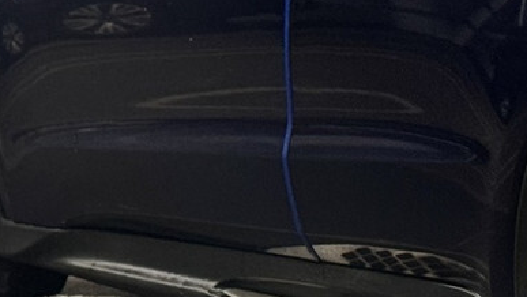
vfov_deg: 5.6
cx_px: 776
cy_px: -105
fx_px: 3019
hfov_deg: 9.7
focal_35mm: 216
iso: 200
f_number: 1.78
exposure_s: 1/50
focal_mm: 6.76
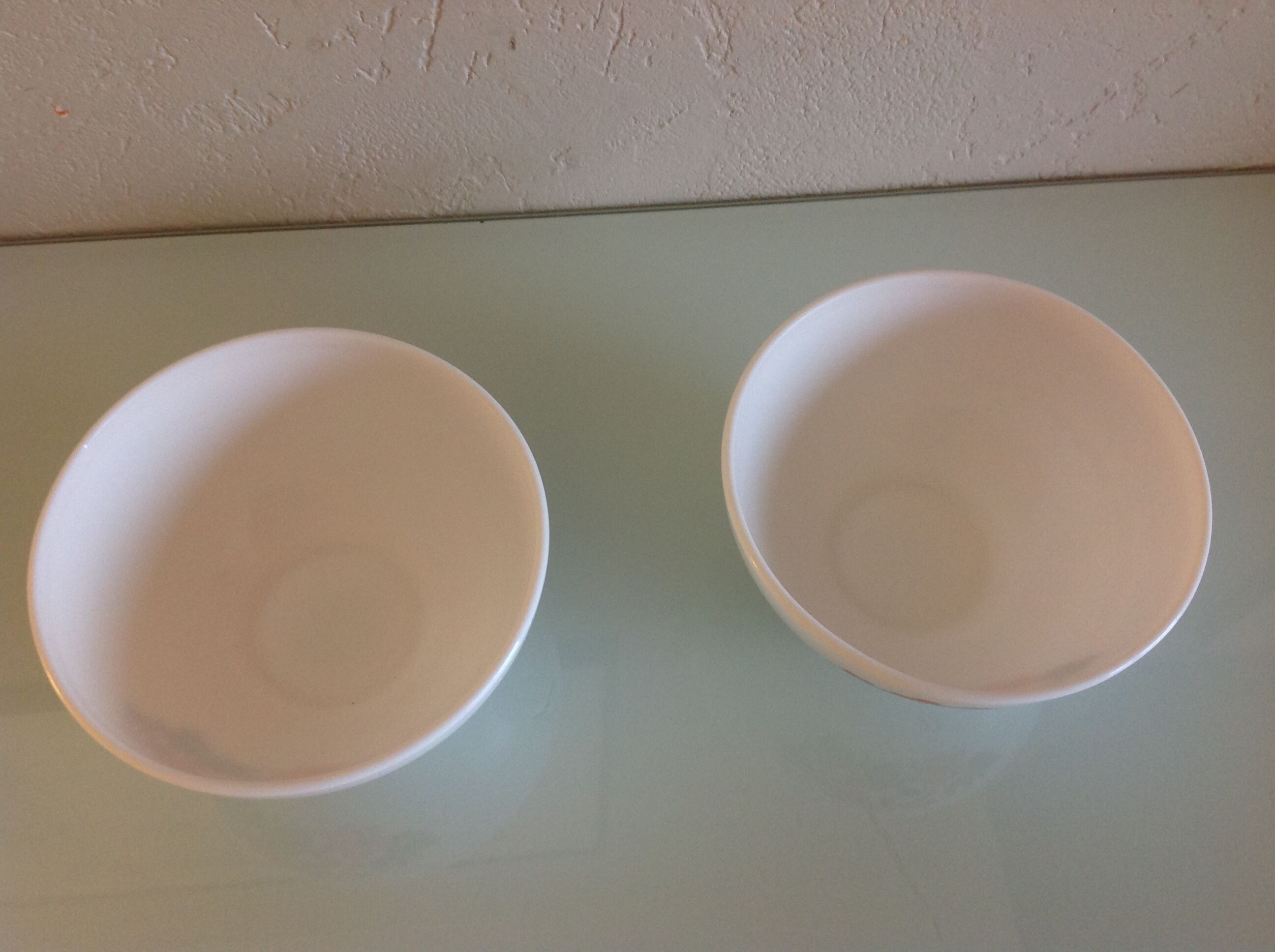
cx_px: 638
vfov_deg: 40.6
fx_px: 1287
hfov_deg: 52.7
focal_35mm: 35
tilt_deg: -64.1
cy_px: 476
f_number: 2.4
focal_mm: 4.28
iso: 100
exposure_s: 1/17
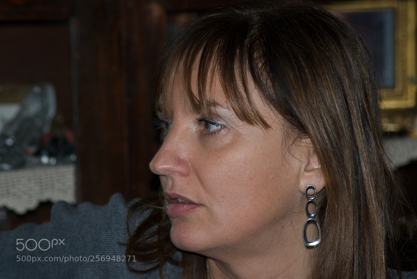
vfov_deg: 6.6
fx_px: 2435
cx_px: 208
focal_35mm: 210
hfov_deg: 9.8
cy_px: 140
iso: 180
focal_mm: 140
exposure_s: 1/60
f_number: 6.3
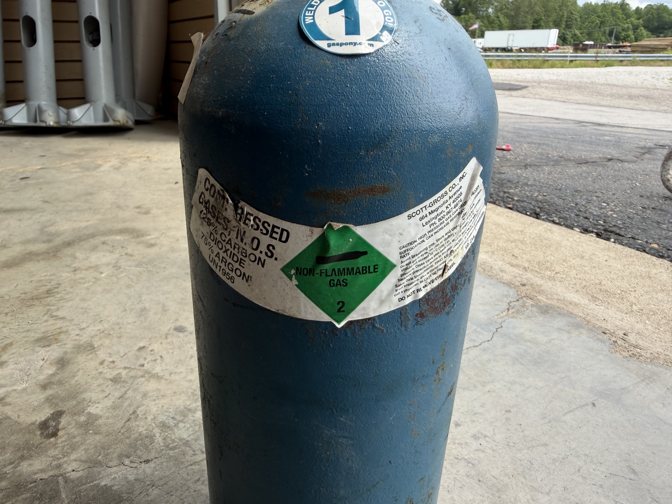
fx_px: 466
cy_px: 252
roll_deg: -0.9
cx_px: 336
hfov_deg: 71.6
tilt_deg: -24.0
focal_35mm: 24
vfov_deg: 56.8
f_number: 2.2
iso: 40
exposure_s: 1/507
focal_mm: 2.22
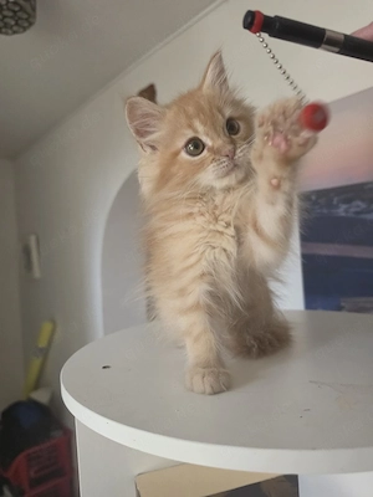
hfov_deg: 58.9
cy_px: 248
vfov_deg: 73.9
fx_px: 330
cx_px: 186
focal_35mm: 23
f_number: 1.4
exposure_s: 1/101
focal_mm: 6.5
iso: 400
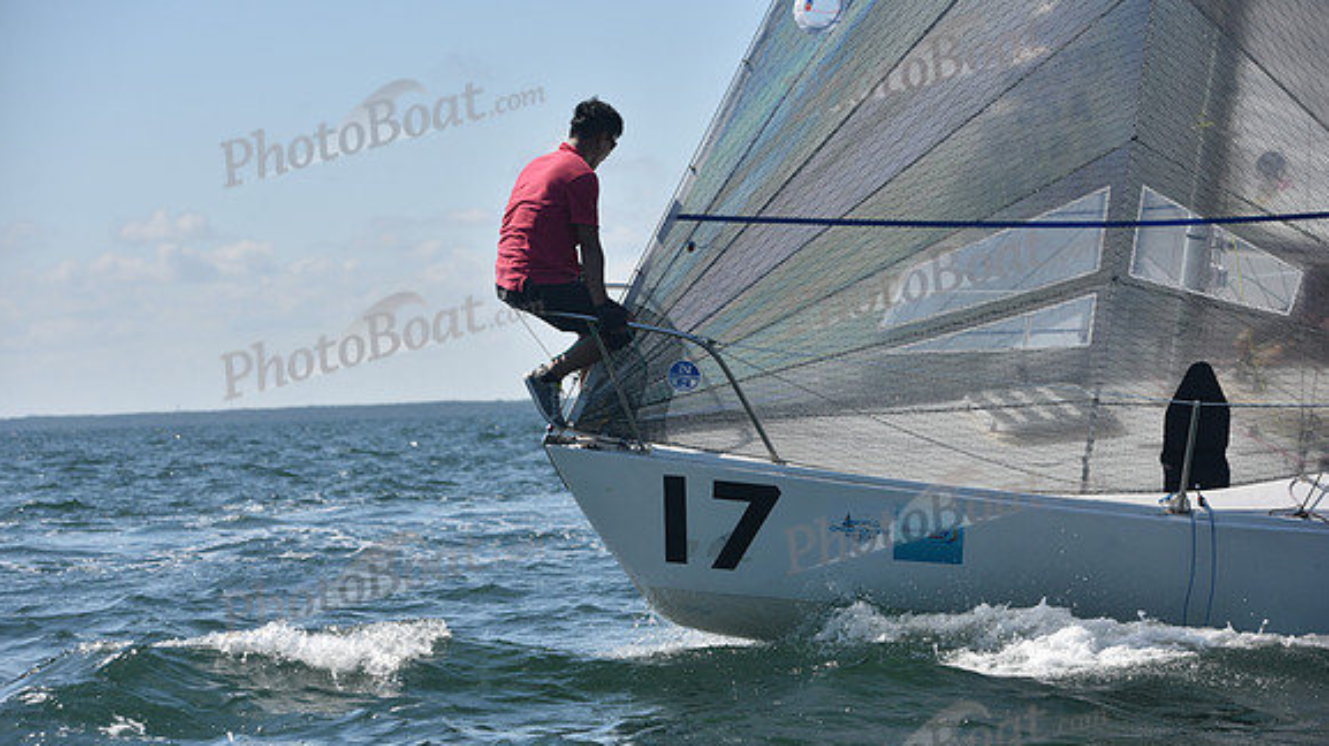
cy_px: 427
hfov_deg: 18.2
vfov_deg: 10.3
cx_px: 666
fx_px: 4157
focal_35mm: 118
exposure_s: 1/1000
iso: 250
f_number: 5.6
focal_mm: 112
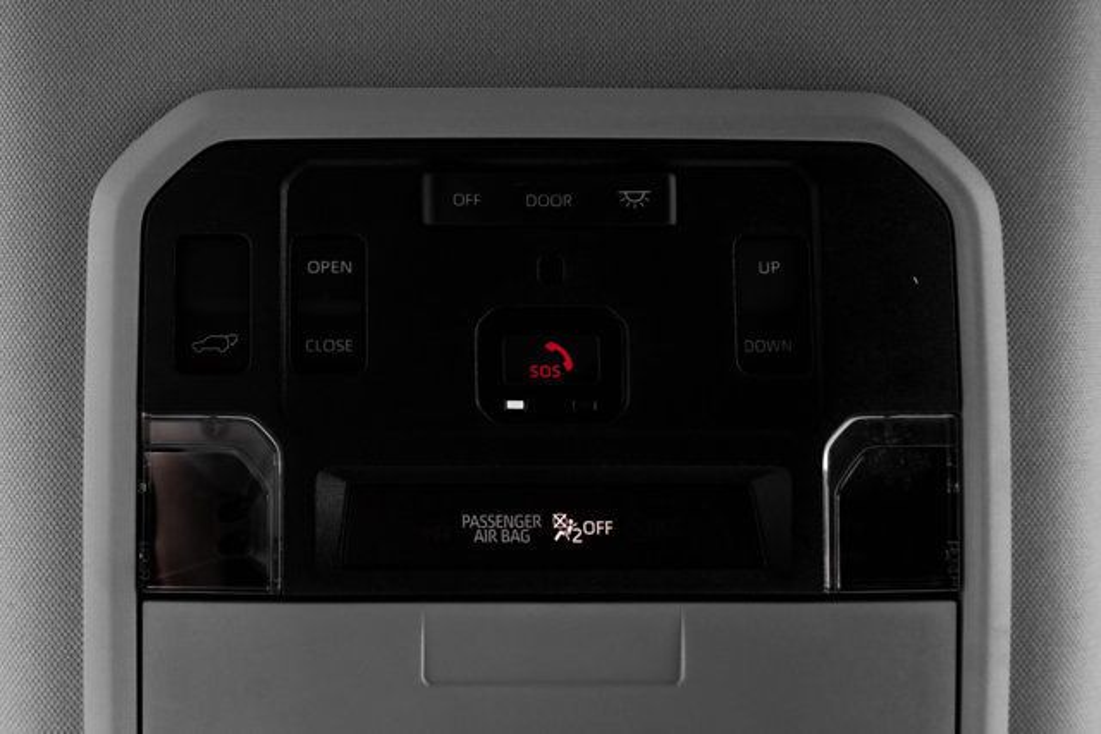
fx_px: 1051
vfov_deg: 38.2
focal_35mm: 34
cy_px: 264
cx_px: 357
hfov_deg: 54.1
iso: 640
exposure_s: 1/320
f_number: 5
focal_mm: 24
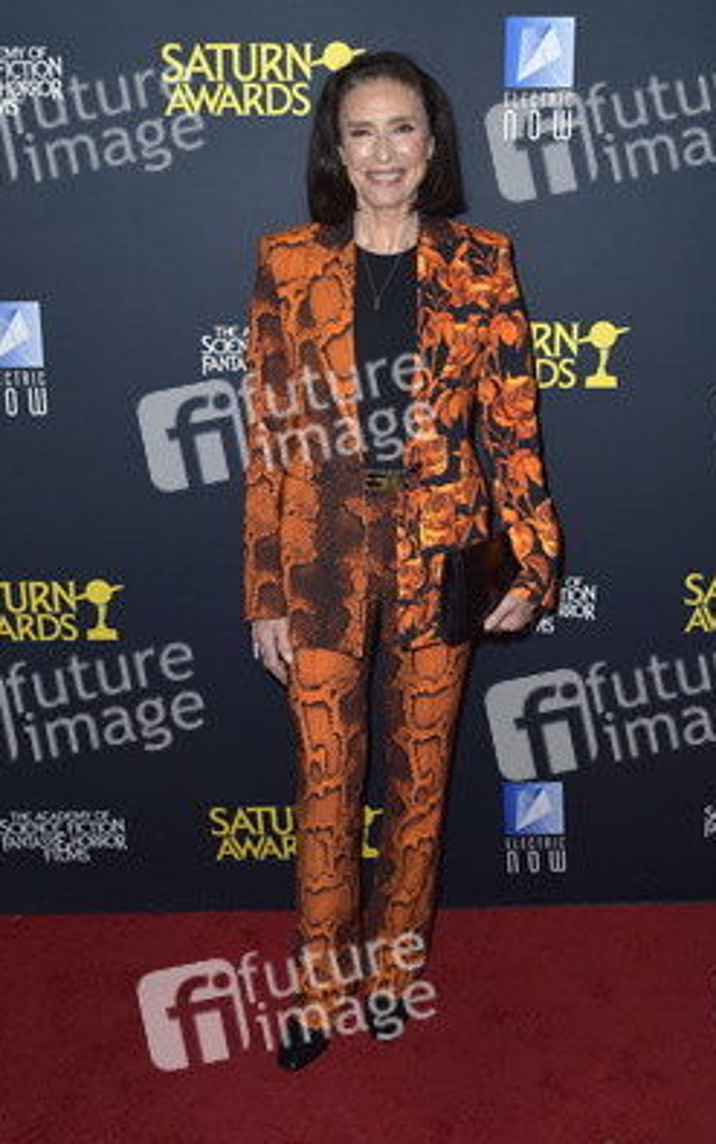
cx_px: 372
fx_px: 1030
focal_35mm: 33
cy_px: 568
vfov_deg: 58.1
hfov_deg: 38.3
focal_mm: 32
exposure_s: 1/250
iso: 250
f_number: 6.3
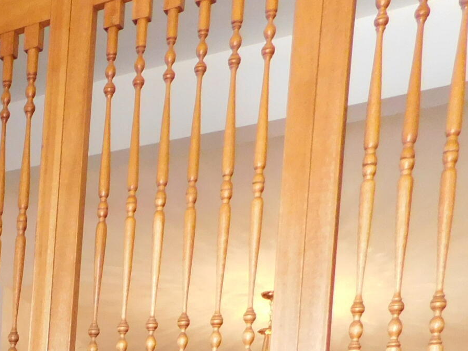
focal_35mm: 77
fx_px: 1041
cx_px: -242
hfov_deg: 21.2
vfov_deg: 16.9
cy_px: 560
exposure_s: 1/30
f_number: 3
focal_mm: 4
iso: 400
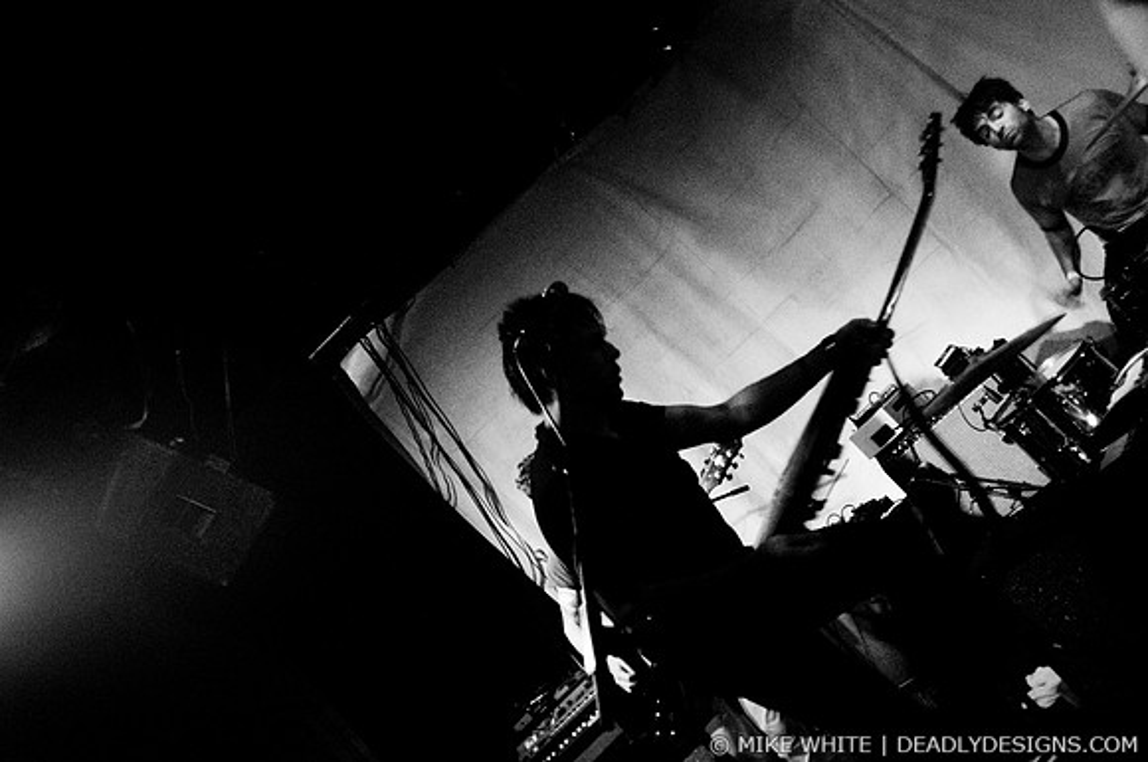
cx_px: 574
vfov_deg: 43.5
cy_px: 381
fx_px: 955
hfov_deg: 62.0
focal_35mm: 30
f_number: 2.8
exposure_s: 1/50
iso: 1250
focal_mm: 20
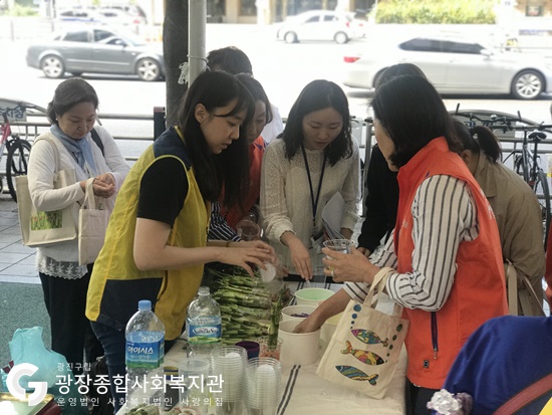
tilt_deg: -14.4
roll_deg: +1.6
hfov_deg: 33.8
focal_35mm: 57
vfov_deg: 25.7
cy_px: 208
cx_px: 276
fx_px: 909
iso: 32
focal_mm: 6.6
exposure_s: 1/60
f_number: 2.8
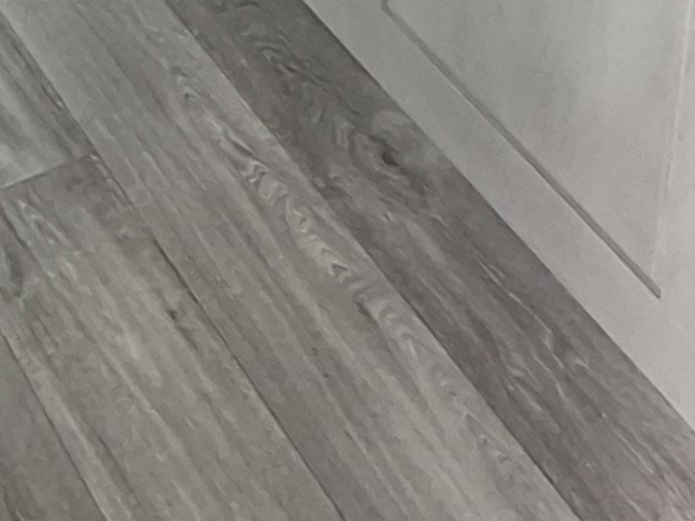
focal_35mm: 93
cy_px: -712
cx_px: 474
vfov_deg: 12.6
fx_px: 1867
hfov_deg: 21.0
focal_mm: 1.74
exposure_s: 1/60
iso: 80
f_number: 2.2
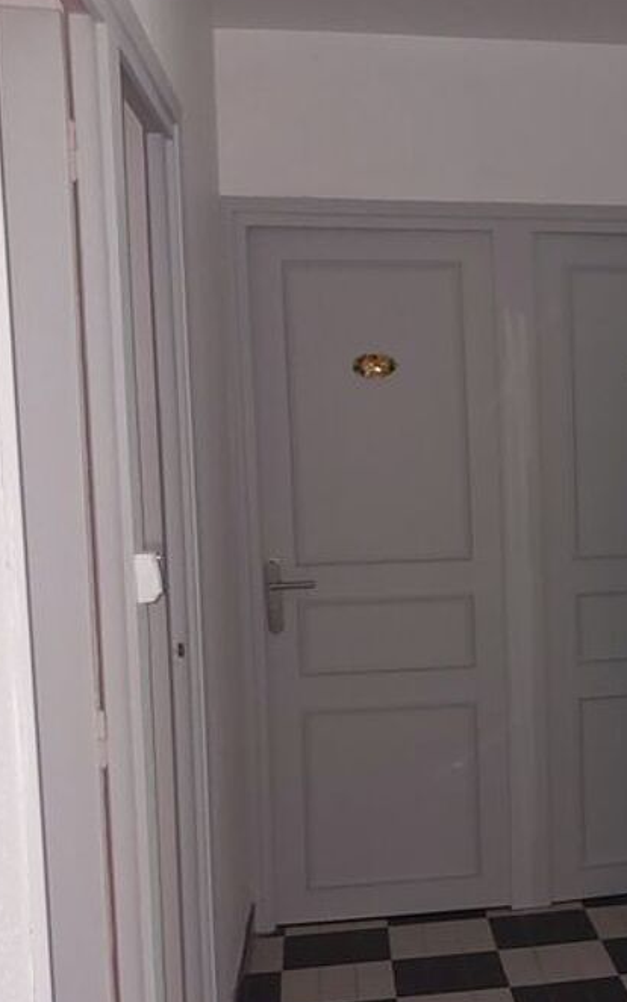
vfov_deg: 31.9
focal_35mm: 64
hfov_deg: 19.5
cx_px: 688
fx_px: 1749
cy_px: 574
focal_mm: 4.6
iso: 320
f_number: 1.8
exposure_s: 1/20
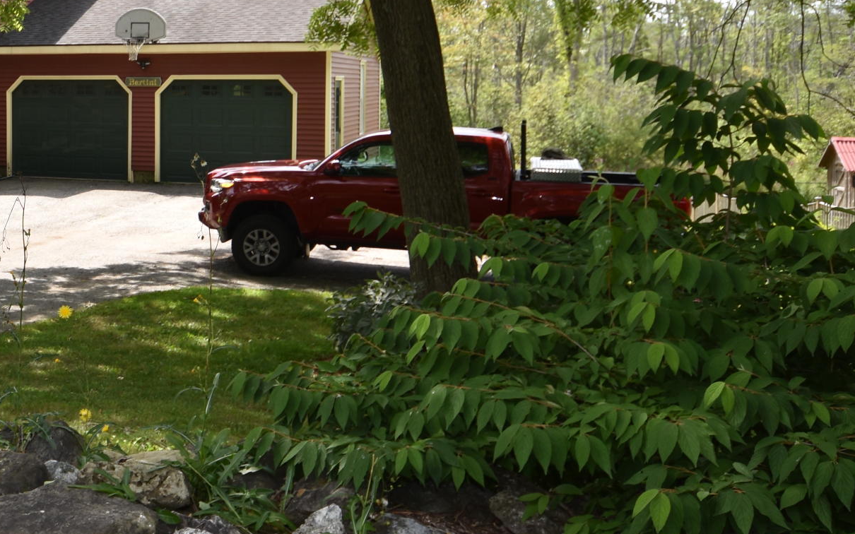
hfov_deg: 36.5
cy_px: 92
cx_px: -12
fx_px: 1148
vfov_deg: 25.7
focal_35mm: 49
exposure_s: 1/160
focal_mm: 13
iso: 100
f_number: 5.6
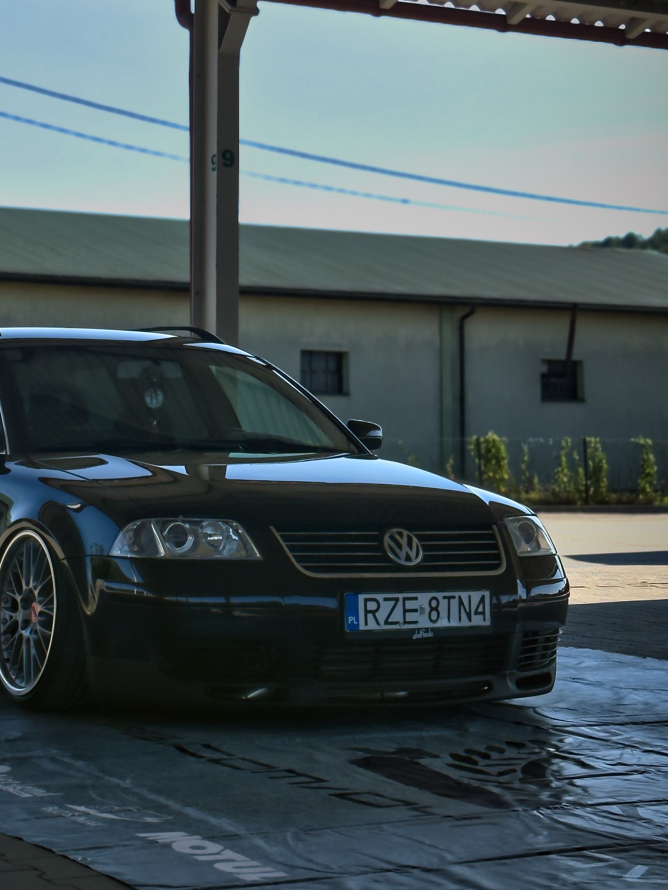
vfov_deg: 24.3
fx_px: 2059
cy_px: 305
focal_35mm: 80
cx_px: 184
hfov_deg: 18.3
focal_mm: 6.76
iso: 64
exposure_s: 1/4878
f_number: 1.78
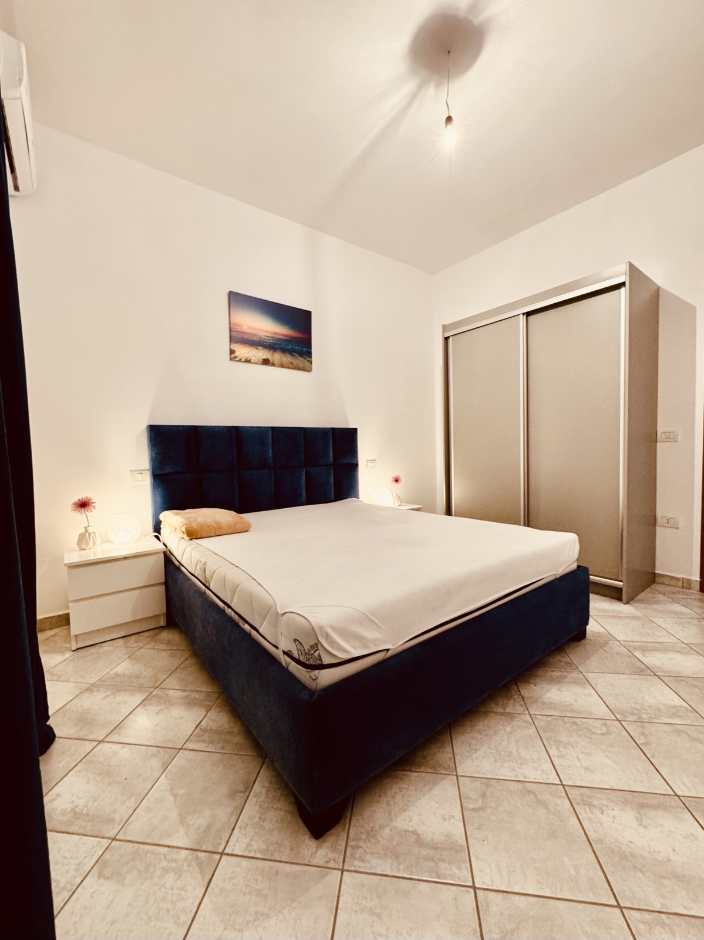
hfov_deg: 85.6
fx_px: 380
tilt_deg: -1.7
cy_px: 470
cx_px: 352
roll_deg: +2.0
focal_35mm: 14
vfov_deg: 102.1
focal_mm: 2.22
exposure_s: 1/50
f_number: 2.2
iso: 250
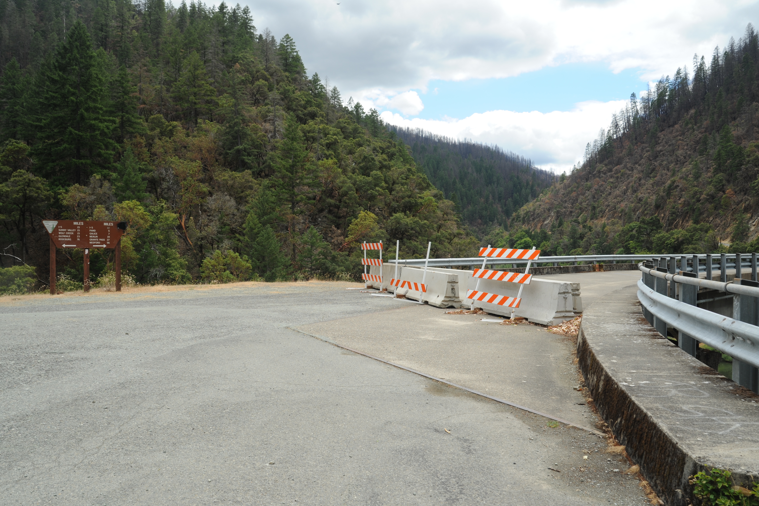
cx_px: 371
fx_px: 611
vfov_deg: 45.0
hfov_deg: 63.7
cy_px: 246
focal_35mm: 29
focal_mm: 28
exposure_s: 1/200
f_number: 10
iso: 200
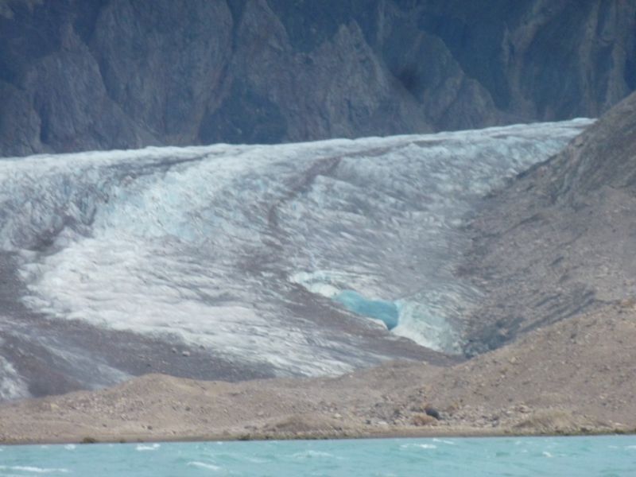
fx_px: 5512
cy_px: 238
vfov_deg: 5.0
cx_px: 318
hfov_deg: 6.6
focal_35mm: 300
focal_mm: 49.2
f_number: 4.9
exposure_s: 1/125
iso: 250
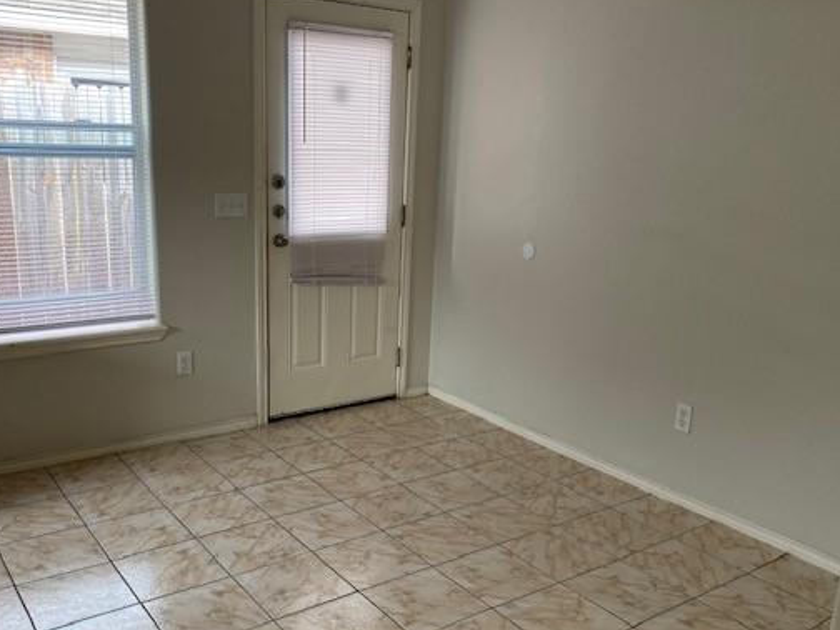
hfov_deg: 55.3
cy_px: 353
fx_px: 801
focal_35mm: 33
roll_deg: -2.2
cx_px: 390
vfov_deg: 42.9
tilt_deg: -11.1
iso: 80
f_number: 1.8
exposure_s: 1/121
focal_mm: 4.25
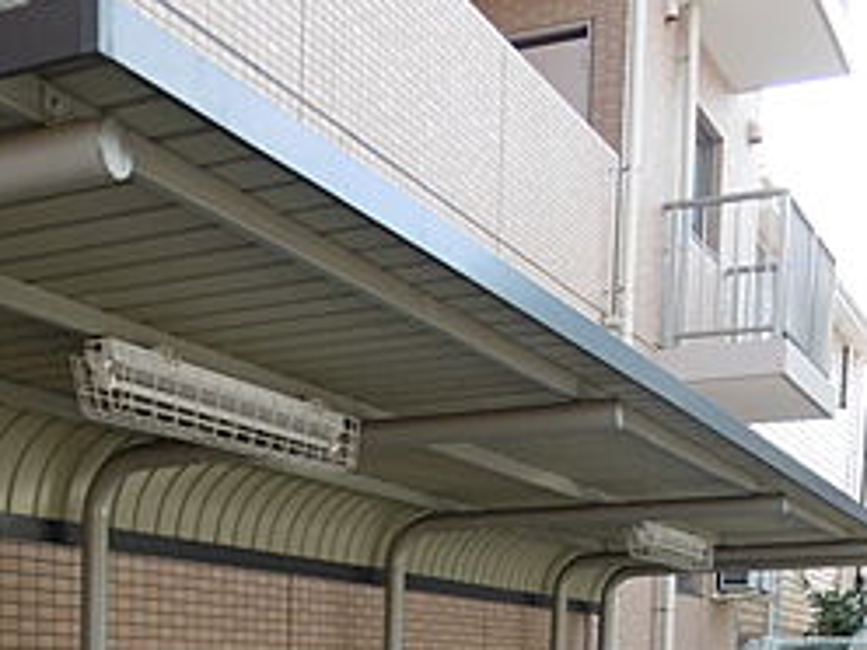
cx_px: 213
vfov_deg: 21.5
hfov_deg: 30.7
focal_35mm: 62
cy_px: 835
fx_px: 1553
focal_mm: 4.3
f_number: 3.1
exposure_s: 1/160
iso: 100
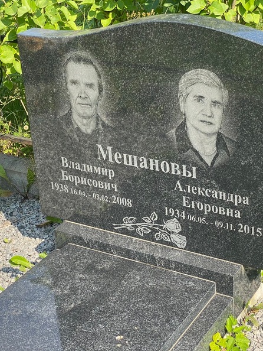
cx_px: 151
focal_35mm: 70
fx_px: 709
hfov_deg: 21.0
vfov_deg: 27.8
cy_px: 176
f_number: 2
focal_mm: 6
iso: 20
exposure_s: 1/657
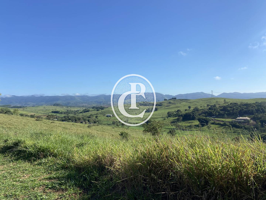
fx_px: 200
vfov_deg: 53.1
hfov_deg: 67.3
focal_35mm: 26
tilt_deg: +1.6
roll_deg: +0.9
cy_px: 100
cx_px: 133
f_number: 1.8
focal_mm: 4.25
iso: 32
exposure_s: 1/2817
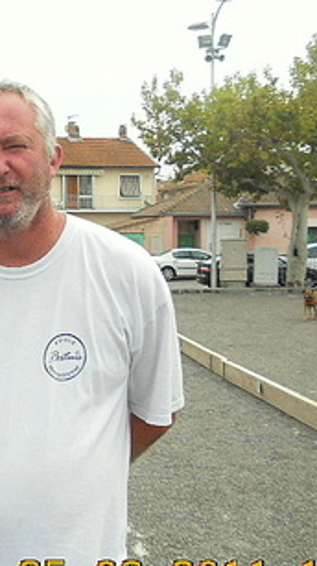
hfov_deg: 18.8
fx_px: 884
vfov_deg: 35.4
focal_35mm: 59
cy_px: 239
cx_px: -97
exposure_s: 1/640
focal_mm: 4.9
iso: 80
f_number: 3.2
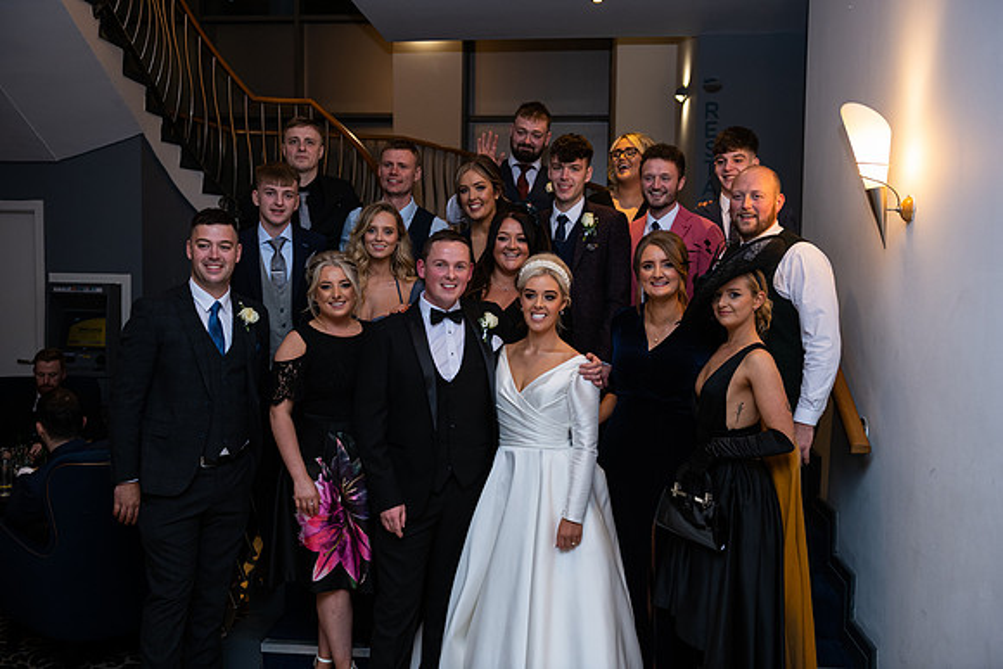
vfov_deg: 37.9
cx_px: 502
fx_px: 975
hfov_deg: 54.4
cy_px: 334
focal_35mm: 35
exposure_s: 1/160
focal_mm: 35
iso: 640
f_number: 3.5
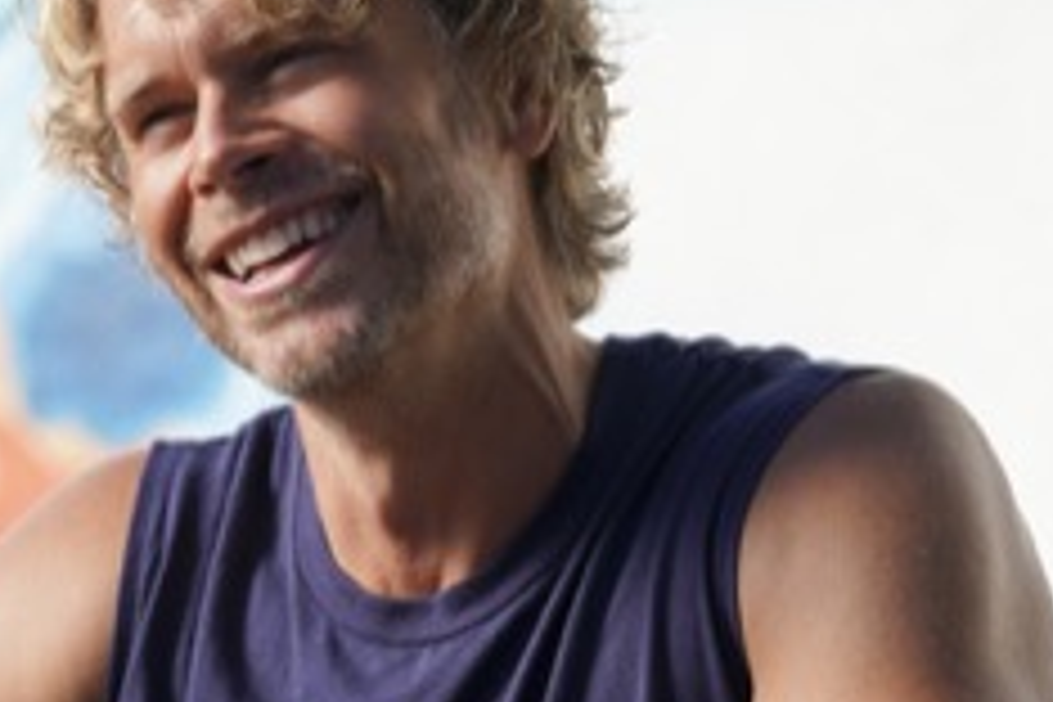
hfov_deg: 6.4
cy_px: 434
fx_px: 9359
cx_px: 216
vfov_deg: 4.3
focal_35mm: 320
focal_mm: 150
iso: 125
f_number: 6.3
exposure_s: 1/400
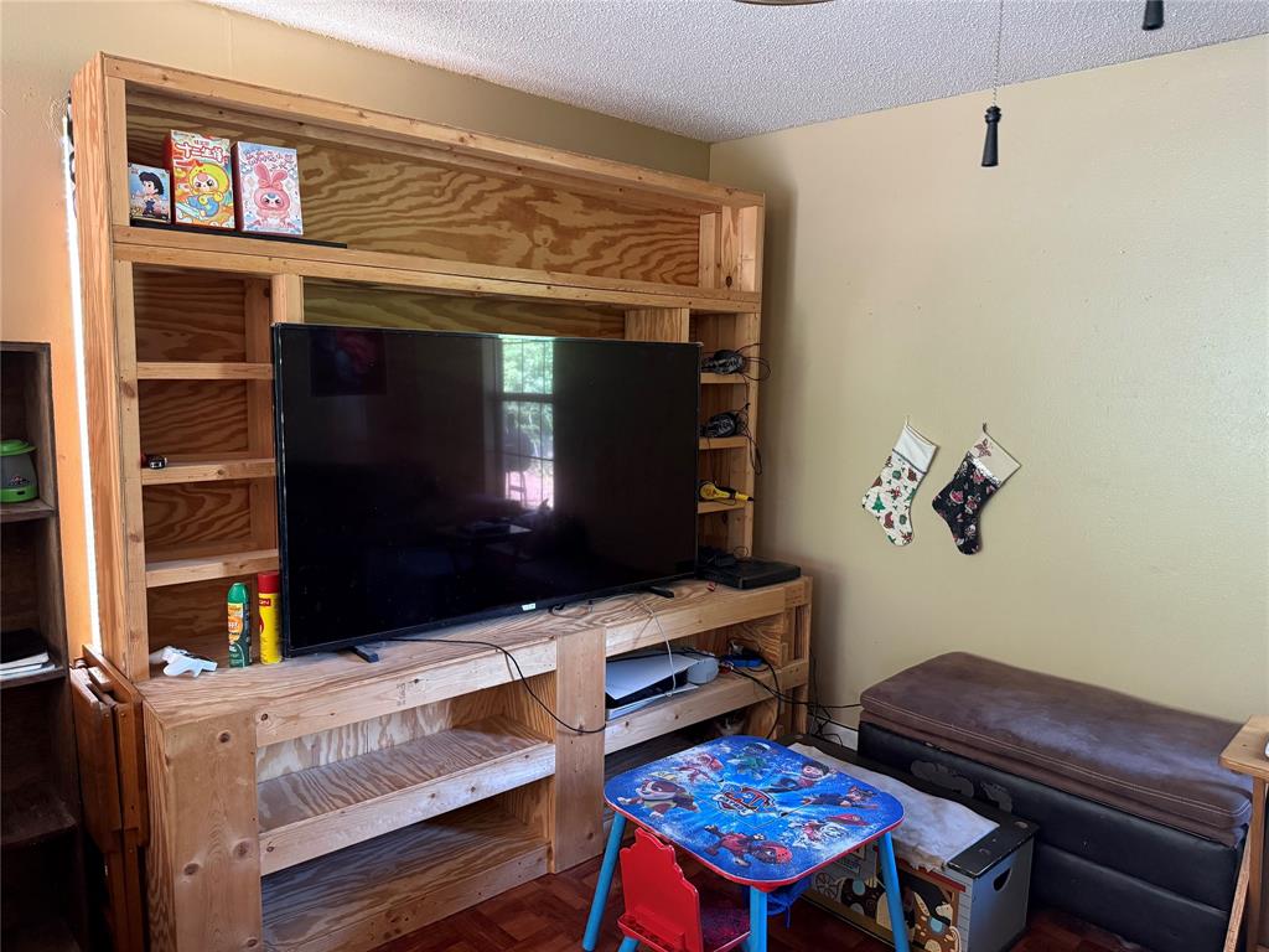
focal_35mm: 24
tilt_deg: -6.6
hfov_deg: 71.6
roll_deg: -1.5
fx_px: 880
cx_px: 634
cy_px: 476
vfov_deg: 56.8
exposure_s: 1/60
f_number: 1.78
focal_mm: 6.76
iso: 640
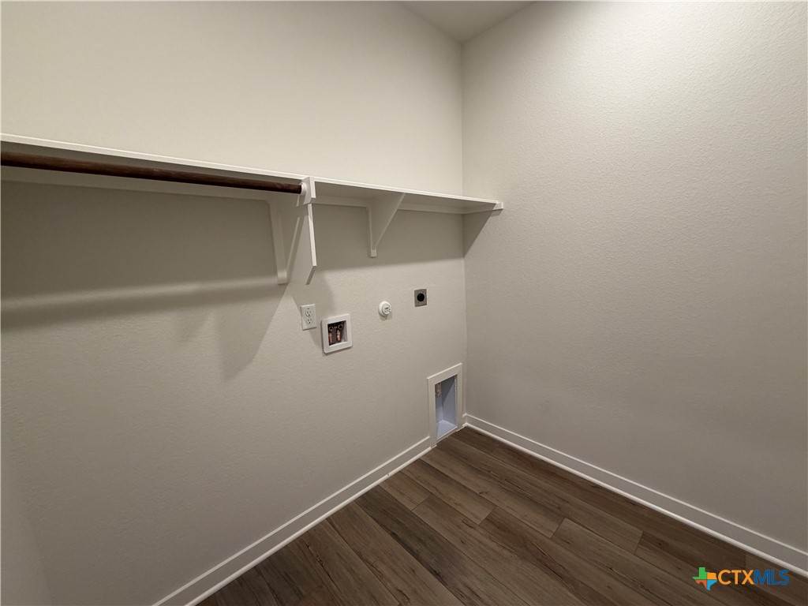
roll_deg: +3.0
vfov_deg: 85.7
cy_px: 303
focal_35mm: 14
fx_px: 327
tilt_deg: -9.4
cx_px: 404
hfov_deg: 102.1
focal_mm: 2.22
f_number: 2.2
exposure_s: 1/60
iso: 160
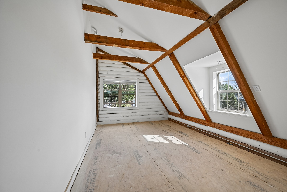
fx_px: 112
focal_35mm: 14
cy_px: 96
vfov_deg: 81.2
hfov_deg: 104.3
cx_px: 144
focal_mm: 14
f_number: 8
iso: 100
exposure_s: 1/50
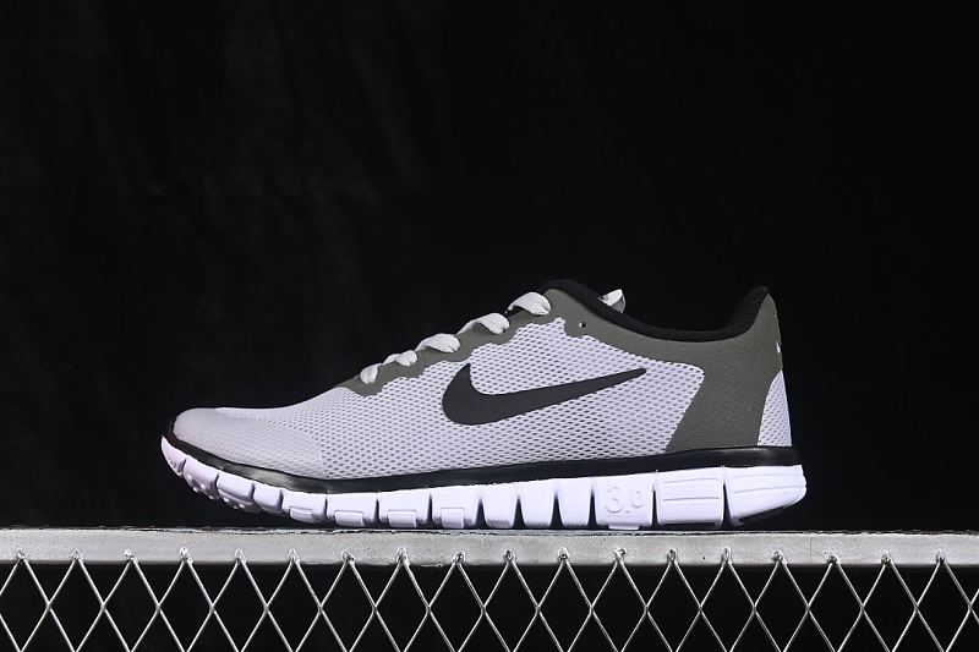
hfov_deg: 27.0
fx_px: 2039
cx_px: 490
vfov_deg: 18.2
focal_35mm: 75
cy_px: 326
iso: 160
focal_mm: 50
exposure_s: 1/80
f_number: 7.1
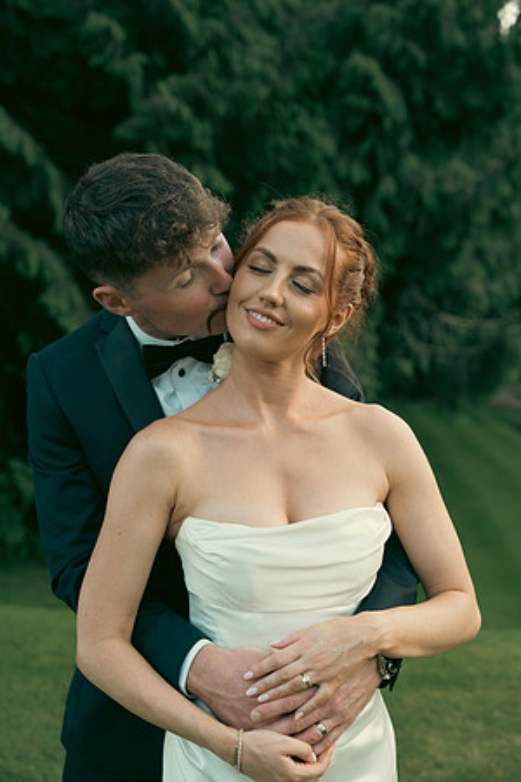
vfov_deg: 39.6
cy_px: 391
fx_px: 1085
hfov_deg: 27.0
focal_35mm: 50
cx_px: 260
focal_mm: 50
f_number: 3.5
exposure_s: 1/250
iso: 1000
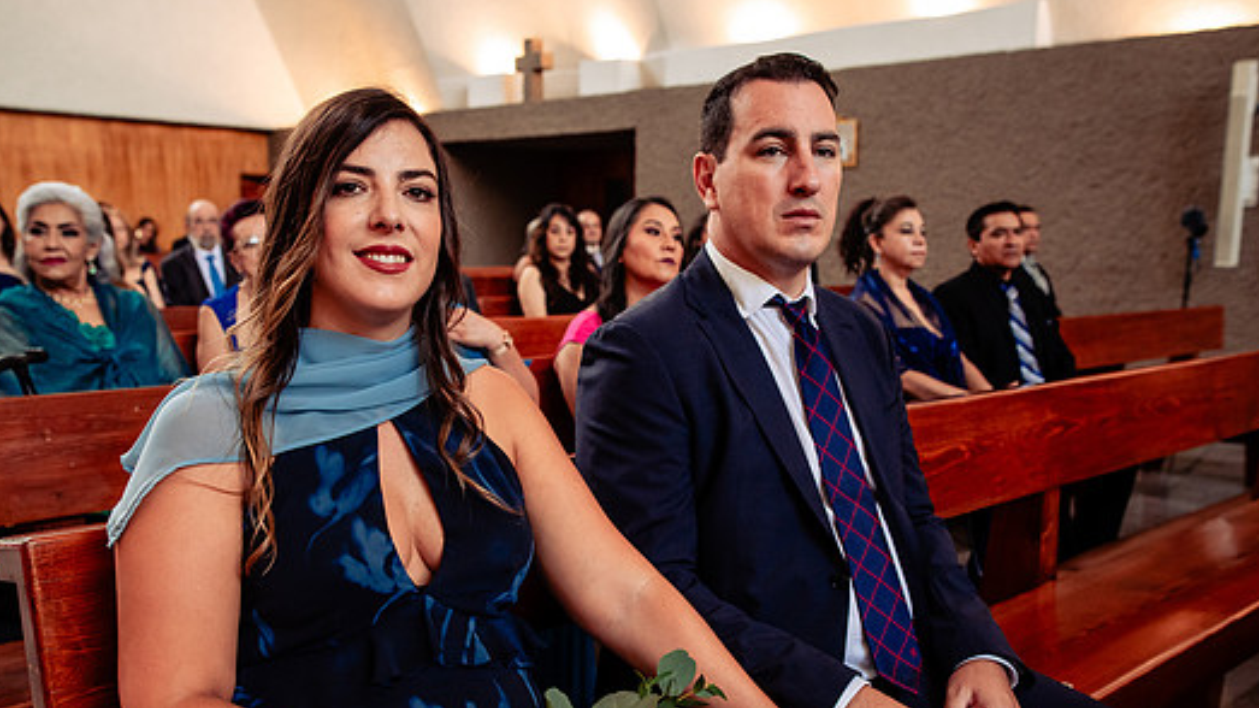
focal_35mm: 36
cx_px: 626
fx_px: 1202
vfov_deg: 32.6
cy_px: 459
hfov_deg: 55.3
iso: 1600
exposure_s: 1/125
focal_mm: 31
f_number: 4.5
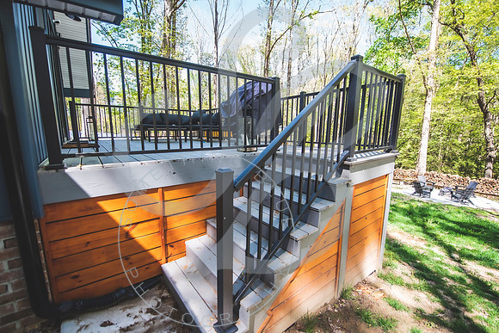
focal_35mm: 15
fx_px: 206
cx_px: 241
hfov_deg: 100.9
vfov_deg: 77.9
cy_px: 167
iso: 100
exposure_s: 1/200
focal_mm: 14
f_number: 2.8
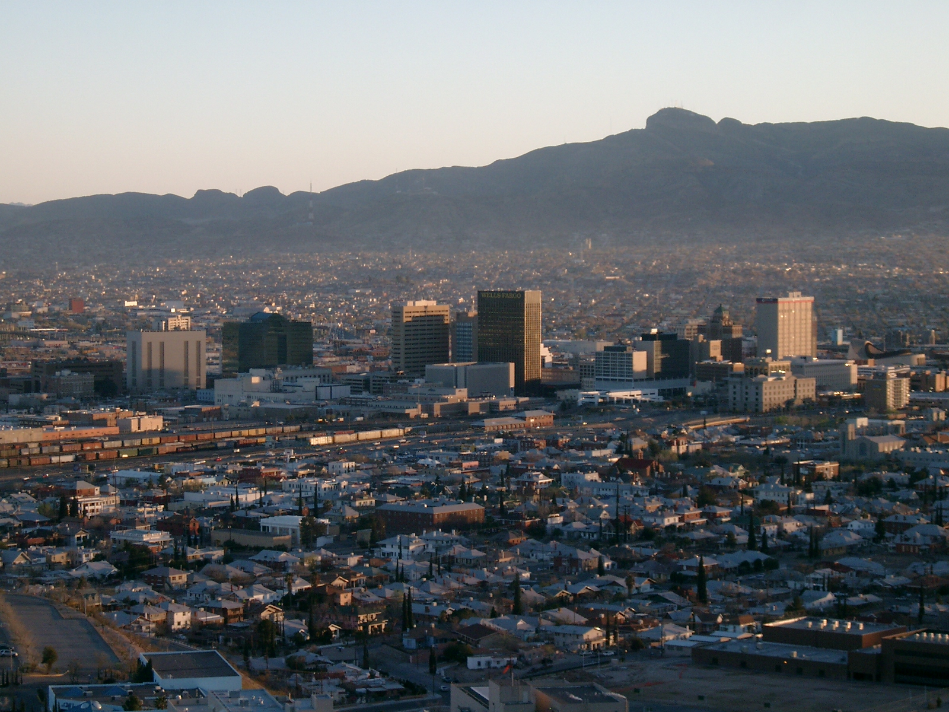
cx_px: 474
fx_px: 3070
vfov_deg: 13.2
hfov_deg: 17.6
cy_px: 356
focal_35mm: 112
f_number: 4.8
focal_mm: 22.8
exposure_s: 1/250
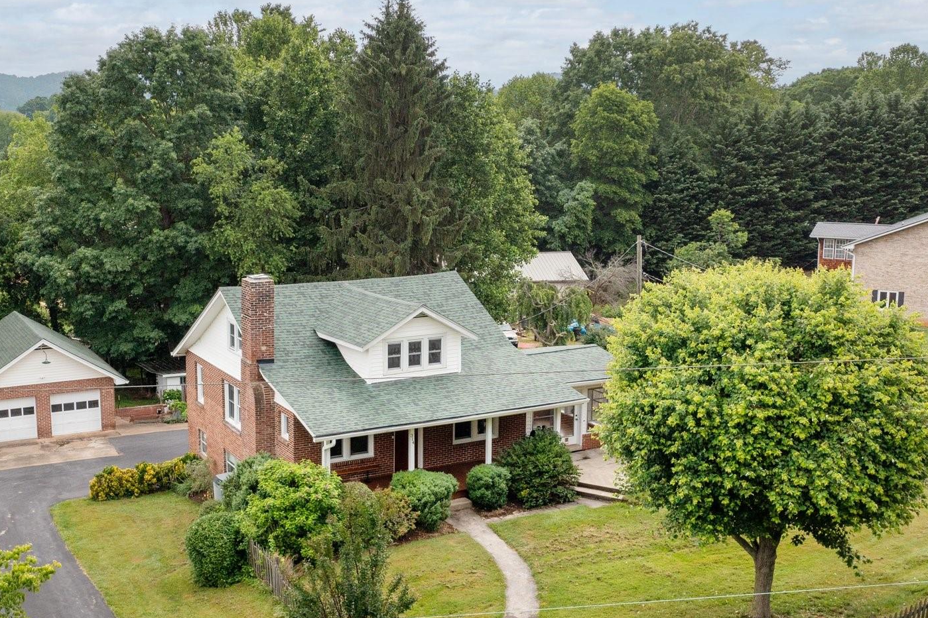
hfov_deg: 47.2
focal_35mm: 41
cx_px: 379
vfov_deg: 32.6
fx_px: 1057
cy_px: 322
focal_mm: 10.26
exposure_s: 1/80
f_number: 3.5
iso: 100
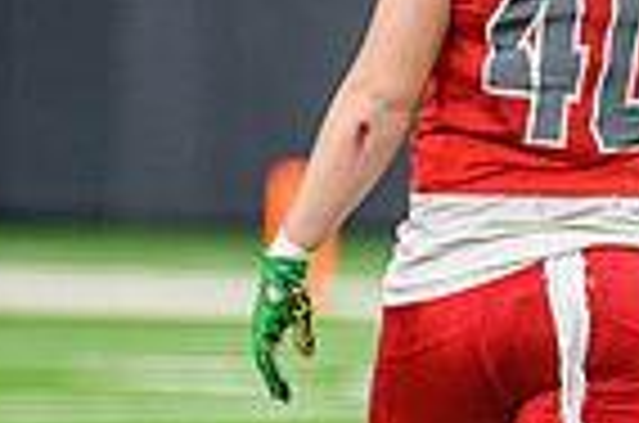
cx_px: 513
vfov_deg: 1.1
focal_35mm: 1229
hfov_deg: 1.7
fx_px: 21766
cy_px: 250
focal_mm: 300
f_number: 2.8
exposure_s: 1/400
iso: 1000
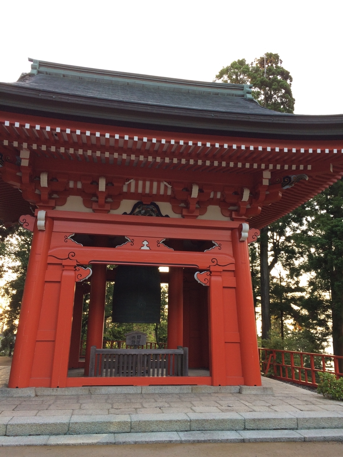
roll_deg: +0.0
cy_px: 228
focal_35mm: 29
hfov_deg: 48.2
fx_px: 383
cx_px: 172
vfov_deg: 61.7
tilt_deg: +13.7
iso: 50
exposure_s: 1/60
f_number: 2.2
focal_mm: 4.15
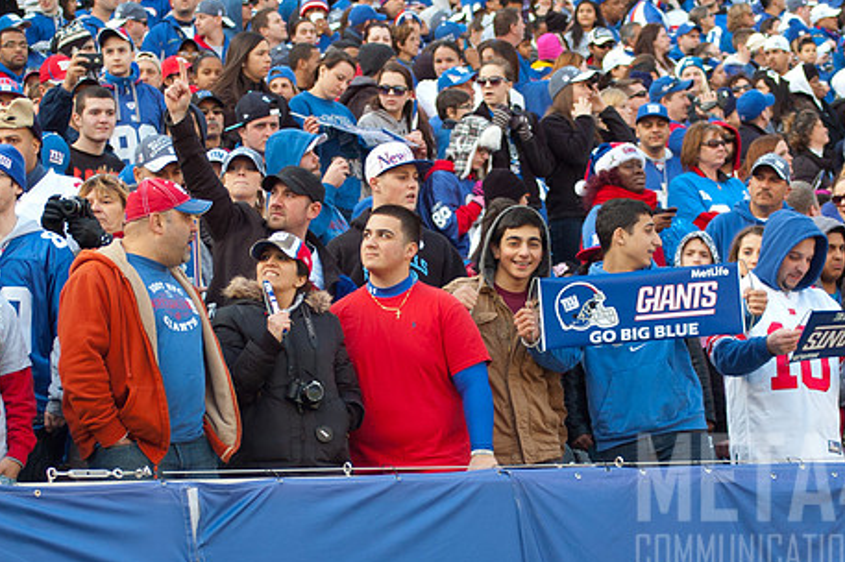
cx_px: 381
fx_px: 3542
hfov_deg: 13.6
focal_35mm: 151
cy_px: 312
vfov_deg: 9.1
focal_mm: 70
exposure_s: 1/160
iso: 320
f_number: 6.3
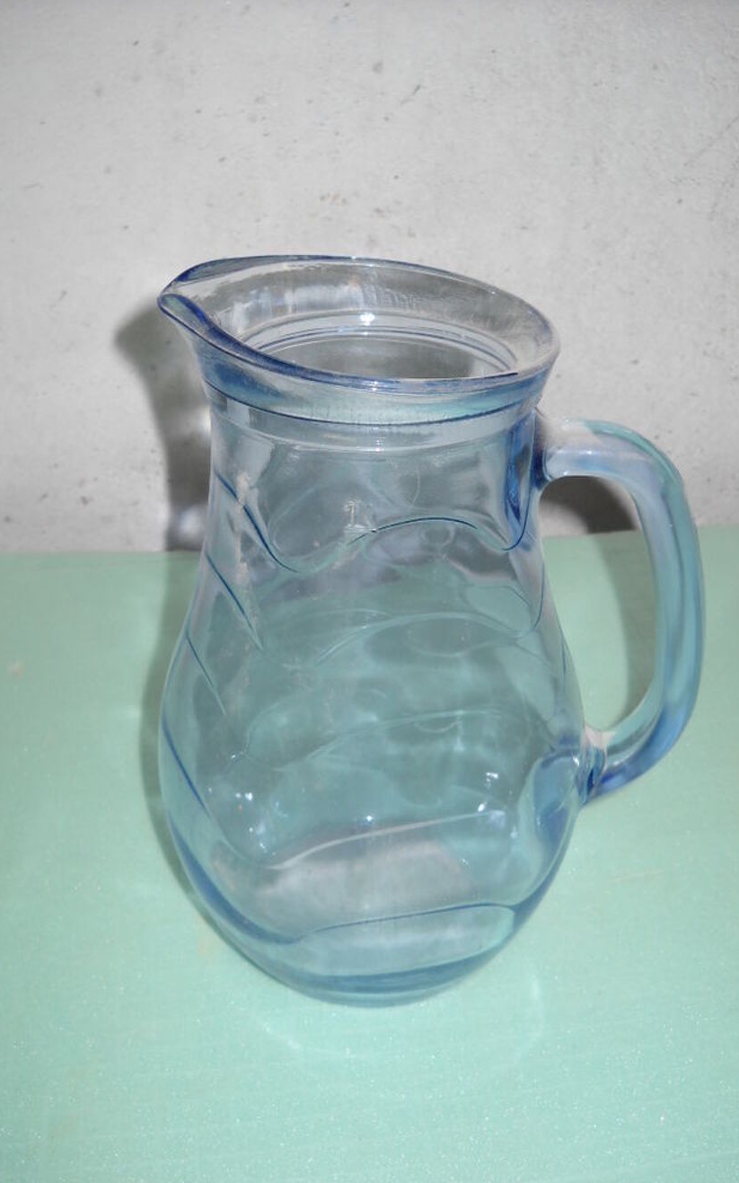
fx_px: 1418
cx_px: 374
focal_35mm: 44
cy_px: 595
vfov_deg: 45.3
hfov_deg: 29.2
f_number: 3.1
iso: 64
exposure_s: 1/30
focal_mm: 6.72
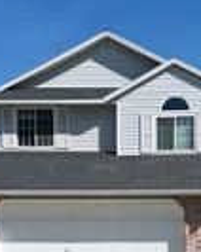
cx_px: 174
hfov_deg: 17.2
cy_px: 259
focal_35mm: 88
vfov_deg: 21.0
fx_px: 656
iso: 100
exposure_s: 1/3200
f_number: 1.7
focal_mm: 6.72
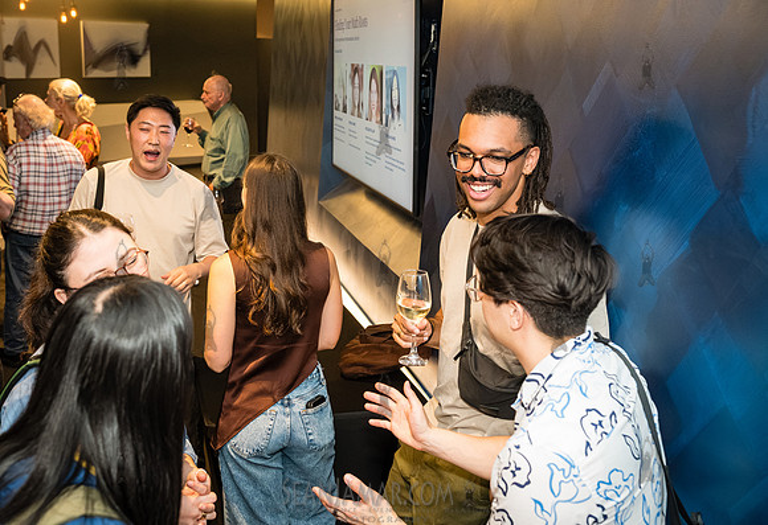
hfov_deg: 49.1
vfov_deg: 34.8
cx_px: 344
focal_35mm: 39
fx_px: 839
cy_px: 250
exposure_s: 1/160
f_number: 4.5
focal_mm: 35
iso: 6400
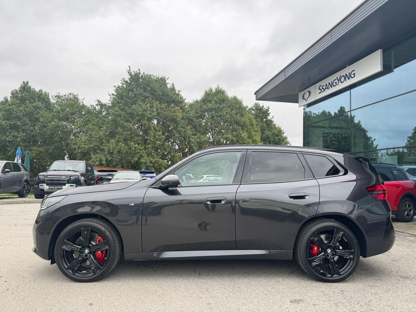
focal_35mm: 24
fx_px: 288
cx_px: 208
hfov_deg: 71.6
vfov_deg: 56.8
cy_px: 156
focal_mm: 6.76
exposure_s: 1/372
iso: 80
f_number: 1.78
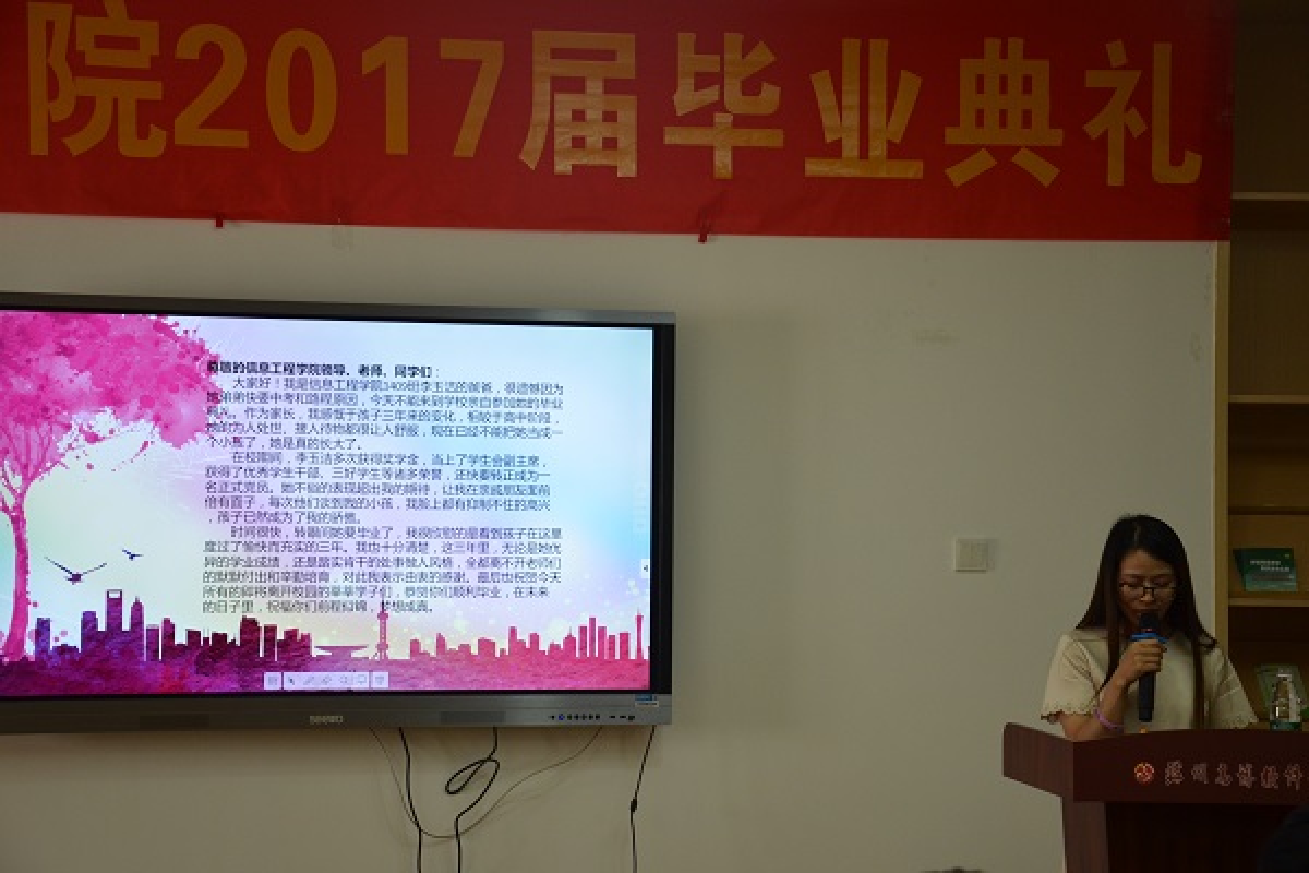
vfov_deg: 20.2
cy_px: 436
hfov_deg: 29.9
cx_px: 654
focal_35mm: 68
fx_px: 2454
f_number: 4.8
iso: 800
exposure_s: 1/125
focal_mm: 45
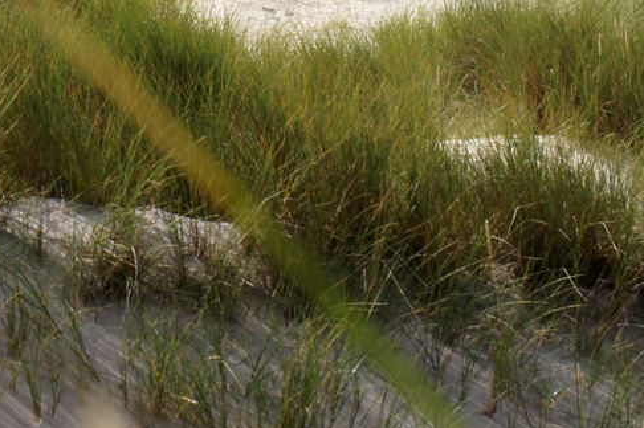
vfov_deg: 4.7
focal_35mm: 292
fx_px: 5214
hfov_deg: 7.0
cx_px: -125
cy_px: -217
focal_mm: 55
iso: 100
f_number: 11
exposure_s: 1/160
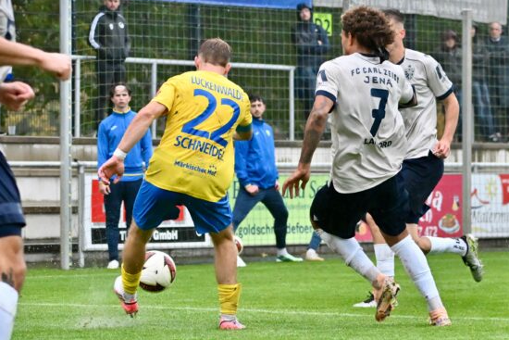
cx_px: 207
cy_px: 183
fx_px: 2503
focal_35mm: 177
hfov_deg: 11.6
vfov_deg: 7.8
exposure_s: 1/1600
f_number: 4.5
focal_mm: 95
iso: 3200
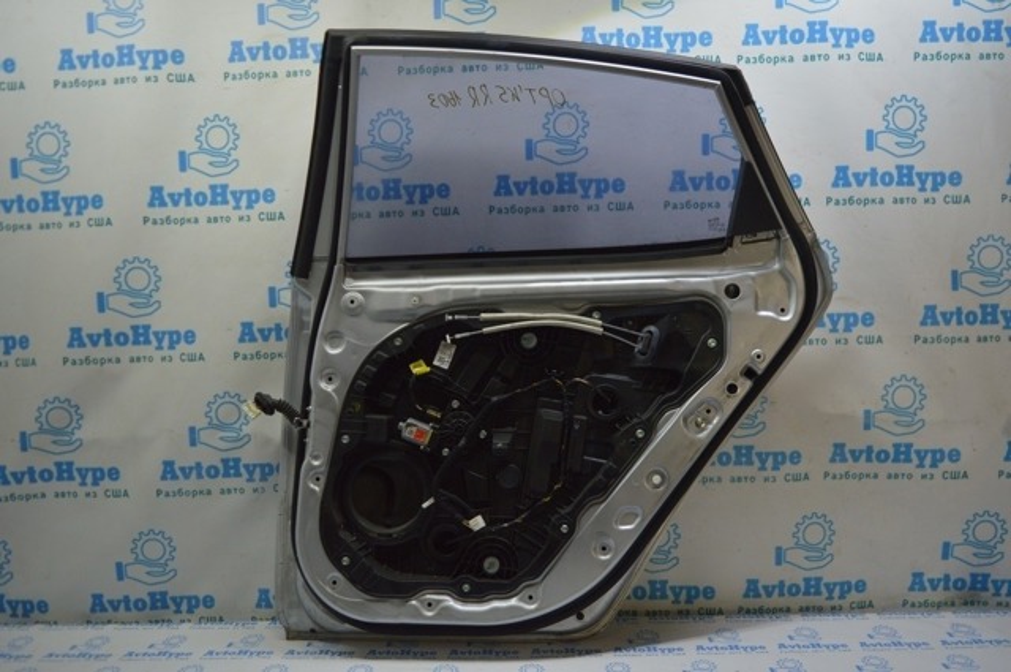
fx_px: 841
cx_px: 506
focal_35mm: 30
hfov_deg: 62.0
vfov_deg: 43.5
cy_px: 336
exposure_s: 1/160
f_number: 3.8
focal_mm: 20
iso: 400
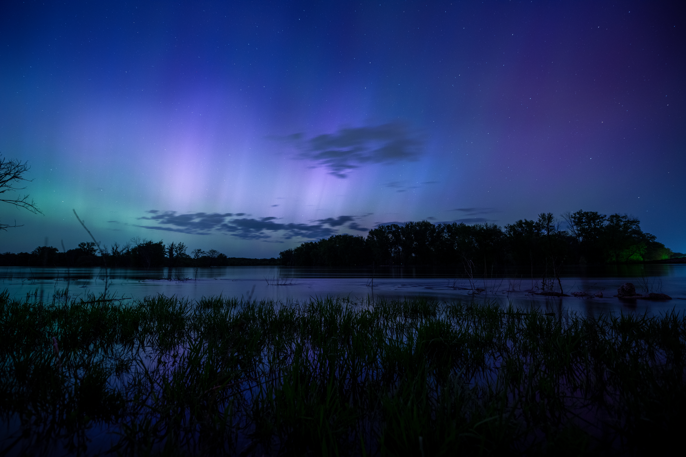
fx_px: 267
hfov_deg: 104.3
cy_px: 228
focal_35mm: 14
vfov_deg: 81.2
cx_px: 343
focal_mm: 14
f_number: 2.8
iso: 400
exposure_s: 15
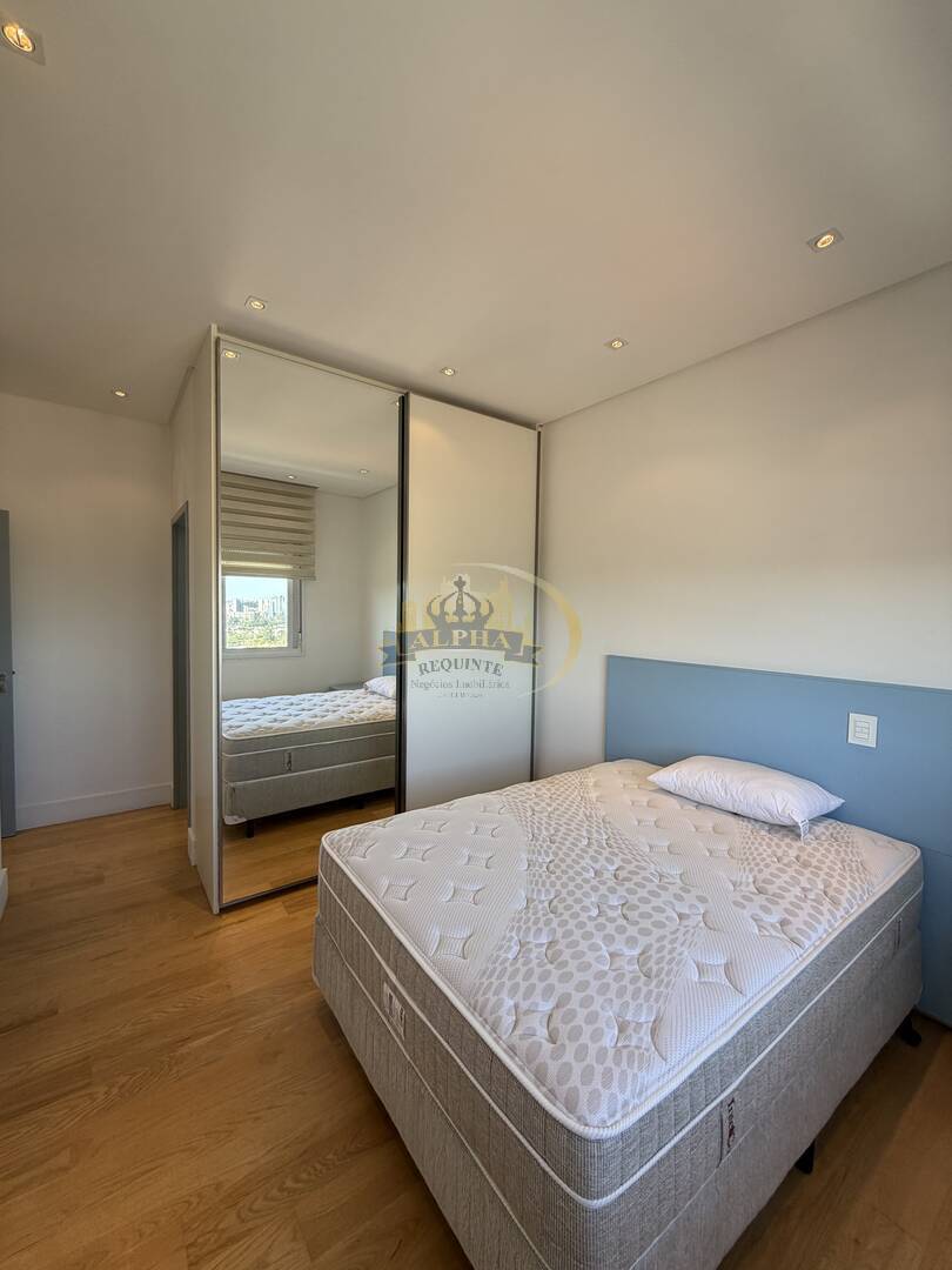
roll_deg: -1.5
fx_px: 513
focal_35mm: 14
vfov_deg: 102.1
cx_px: 476
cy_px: 635
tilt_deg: -2.5
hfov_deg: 85.7
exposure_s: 1/121
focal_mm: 2.22
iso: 80
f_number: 2.2
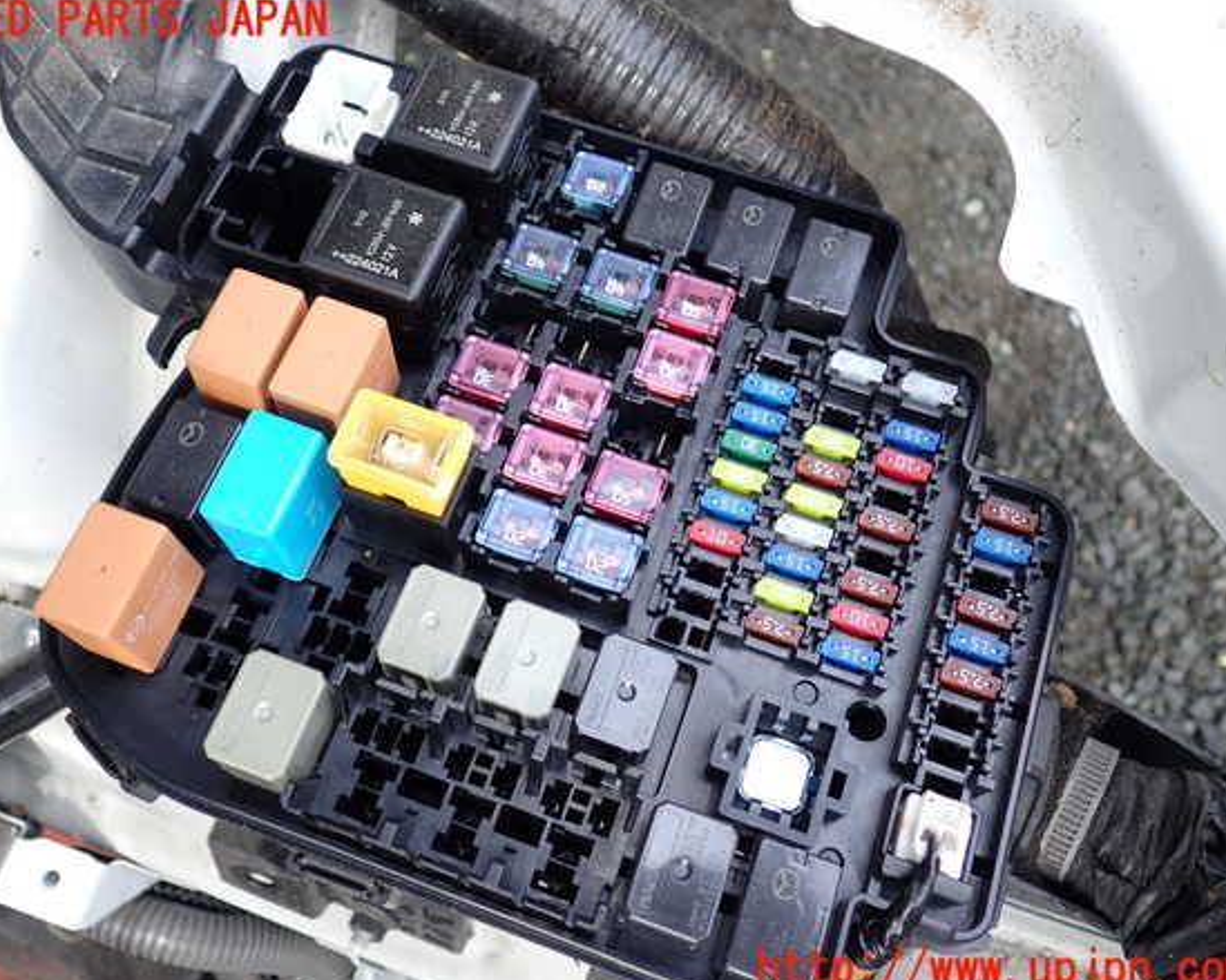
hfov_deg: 55.7
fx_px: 1161
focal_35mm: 32
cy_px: 496
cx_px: 592
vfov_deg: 45.8
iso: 100
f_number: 2.3
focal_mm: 5.4
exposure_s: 1/200
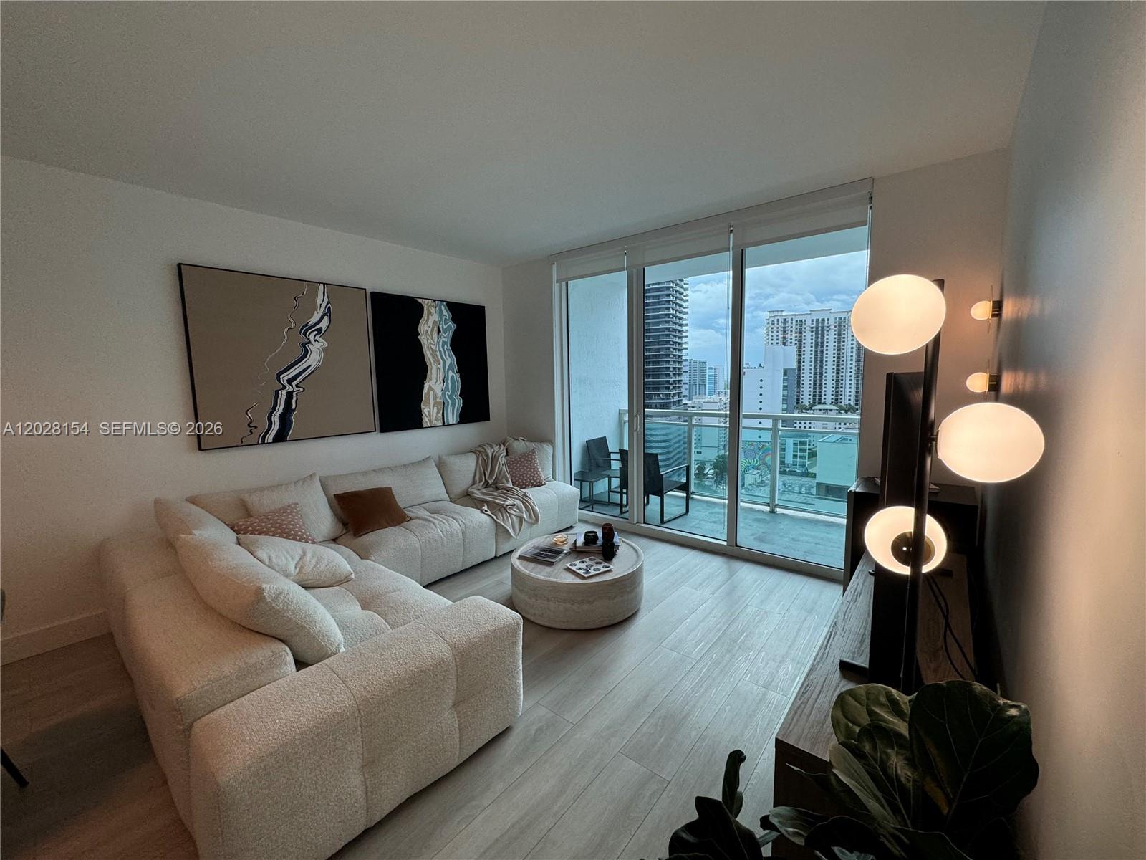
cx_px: 573
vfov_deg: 85.7
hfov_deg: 102.1
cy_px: 430
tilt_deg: -6.9
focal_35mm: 14
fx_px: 463
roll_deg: +1.4
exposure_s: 1/120
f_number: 2.2
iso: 125
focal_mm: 2.22
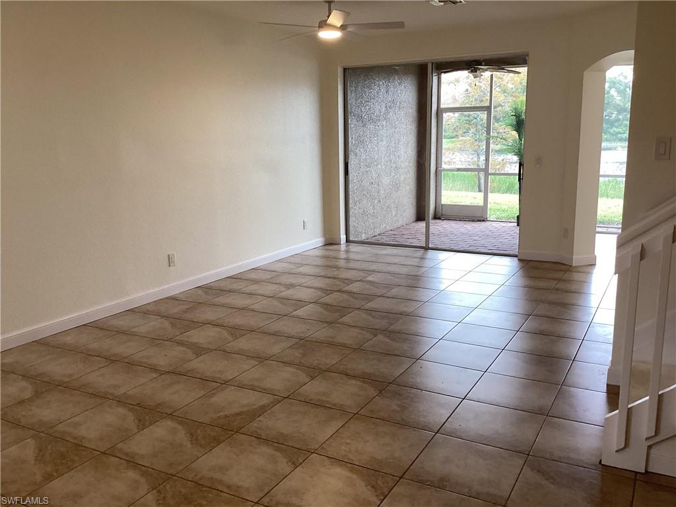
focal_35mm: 31
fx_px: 605
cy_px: 254
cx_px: 338
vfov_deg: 45.4
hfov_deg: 58.4
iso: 80
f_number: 2.4
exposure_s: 1/120
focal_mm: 3.3
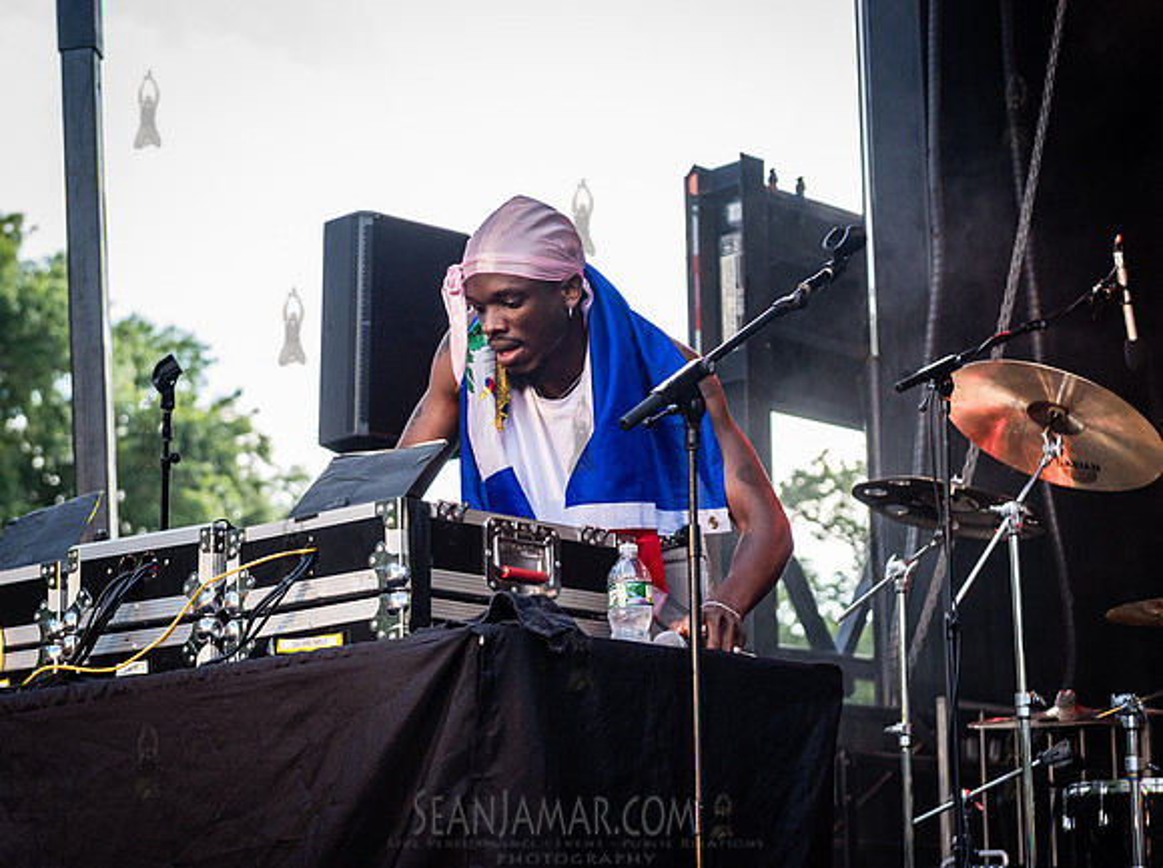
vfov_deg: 18.2
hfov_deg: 24.3
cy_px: 407
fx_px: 2703
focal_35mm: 81
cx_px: 518
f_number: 4
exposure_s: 1/1250
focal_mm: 70
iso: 1000
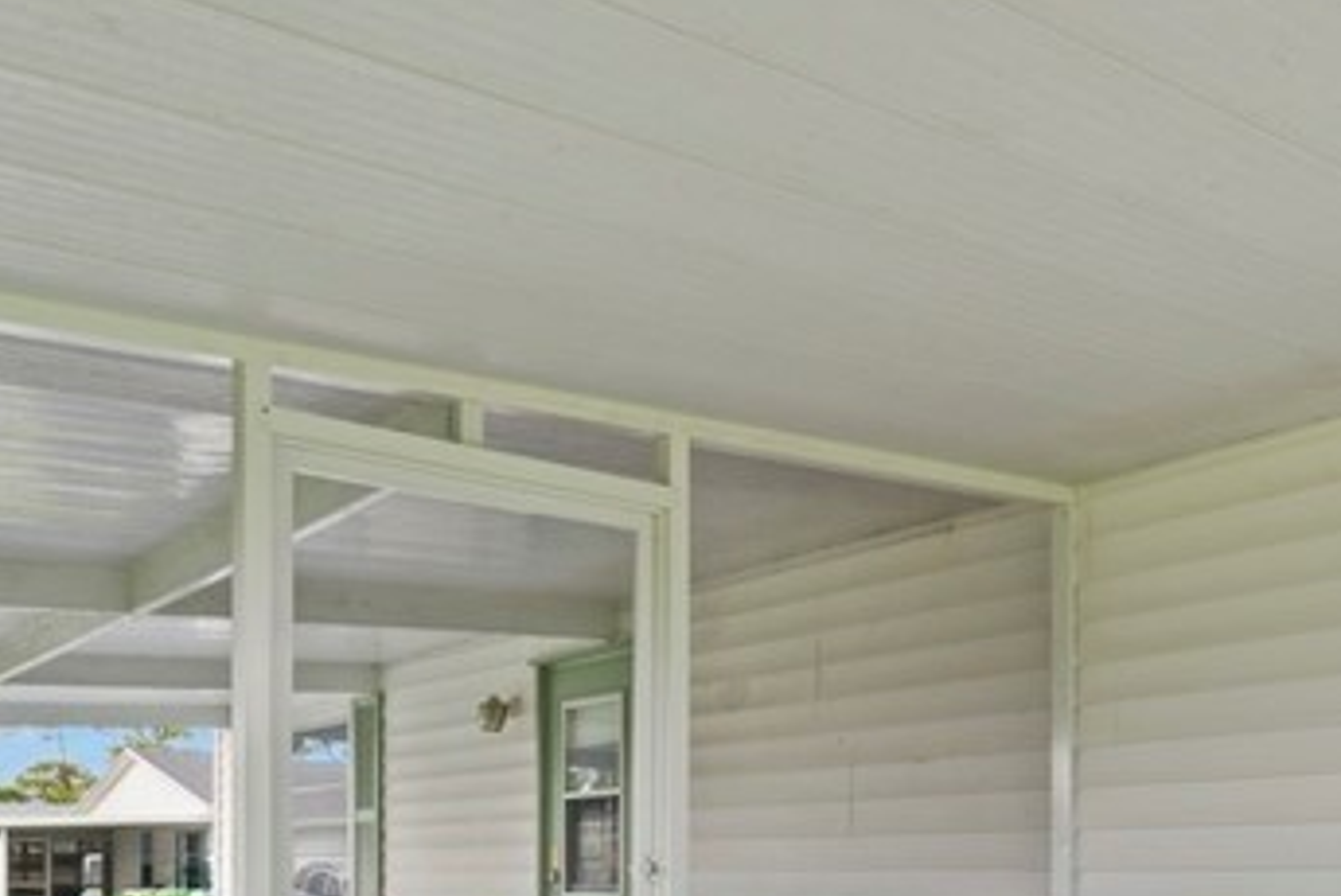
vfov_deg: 30.7
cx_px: 988
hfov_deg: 45.9
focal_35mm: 41
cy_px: 865
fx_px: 1528
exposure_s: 1/3
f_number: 11
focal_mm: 13
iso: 400
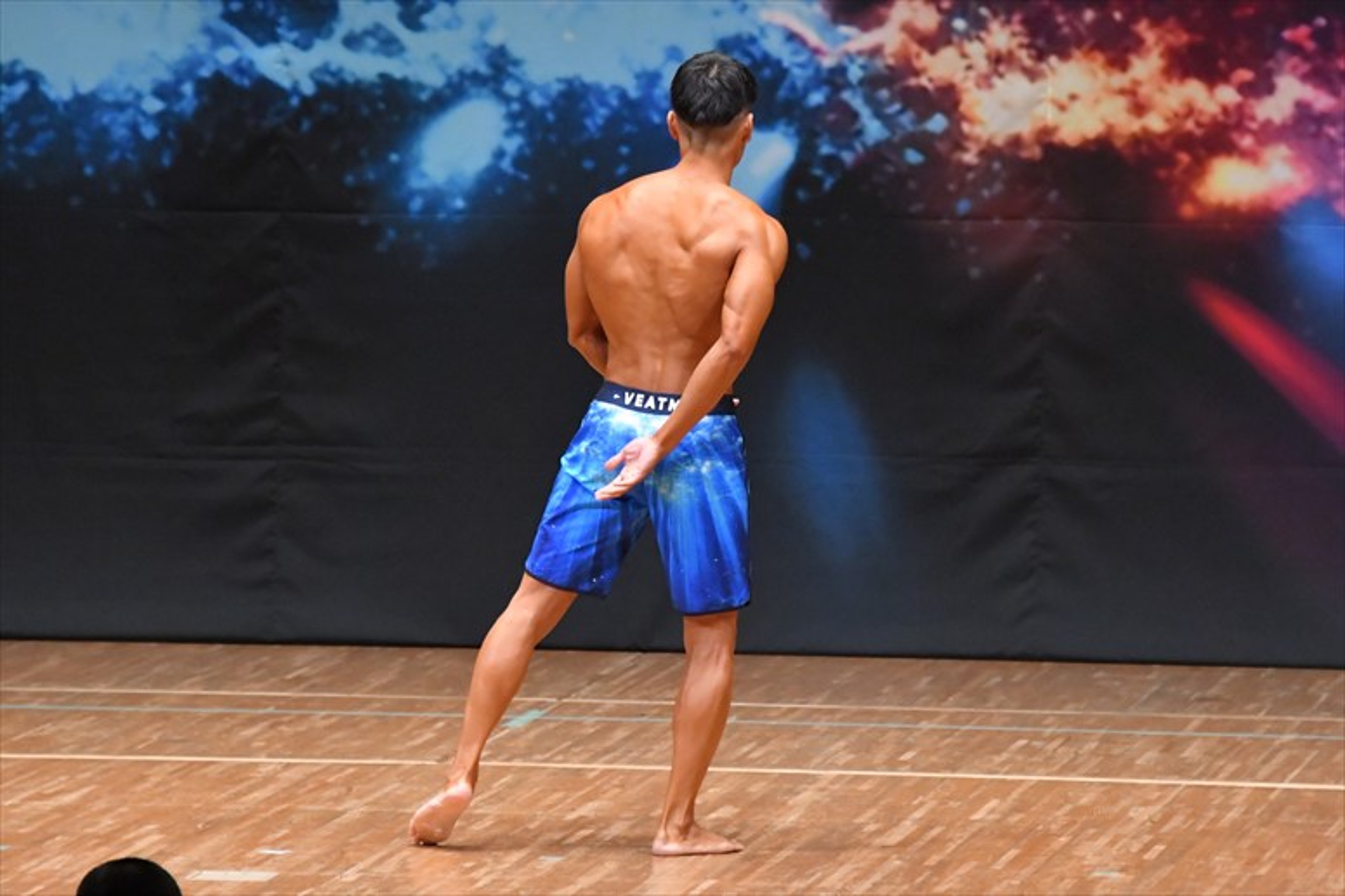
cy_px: 448
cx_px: 672
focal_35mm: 285
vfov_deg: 4.8
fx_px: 10643
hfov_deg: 7.2
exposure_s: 1/400
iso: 8000
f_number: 5.6
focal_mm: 190
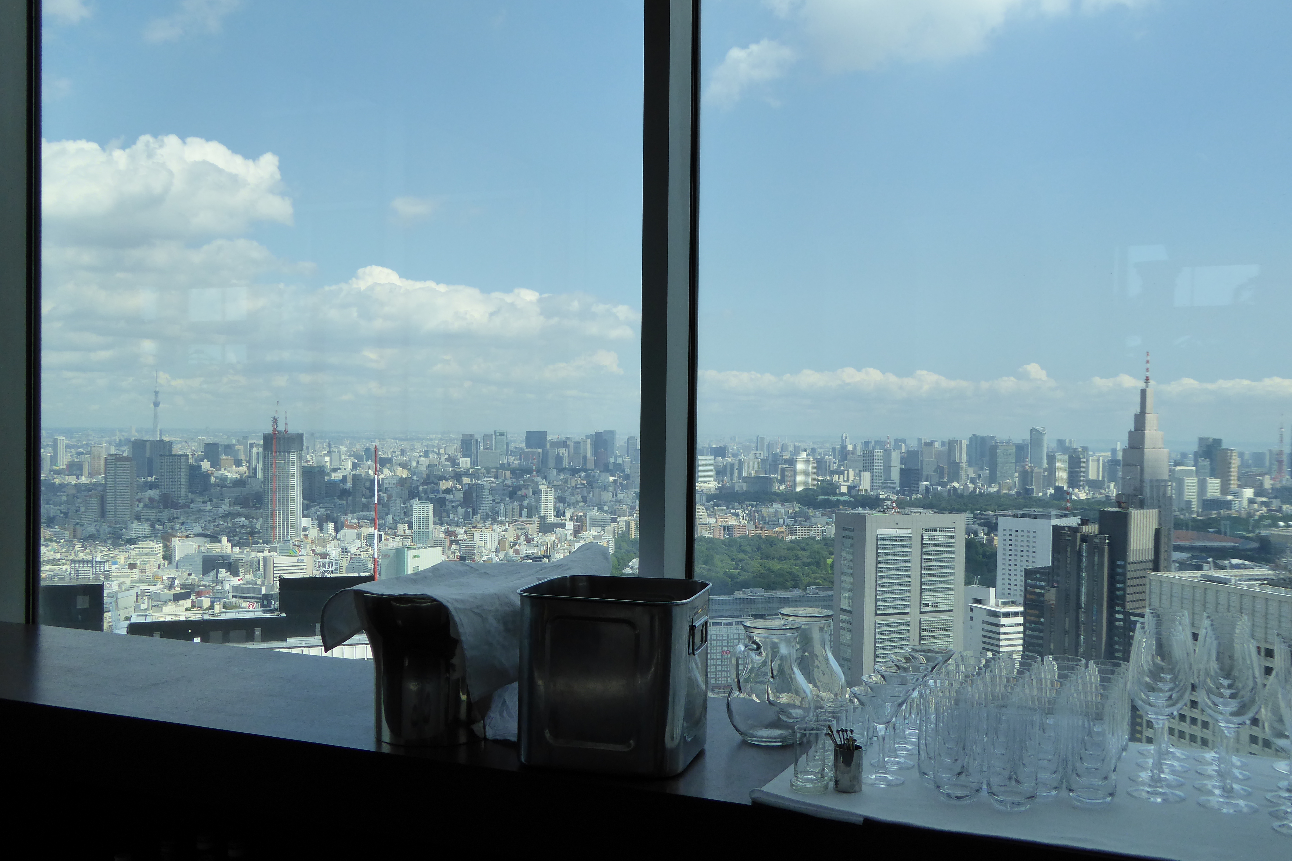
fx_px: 1292
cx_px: 655
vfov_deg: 36.8
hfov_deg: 53.1
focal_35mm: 36
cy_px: 467
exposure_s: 1/800
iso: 160
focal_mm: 5.8
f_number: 3.6
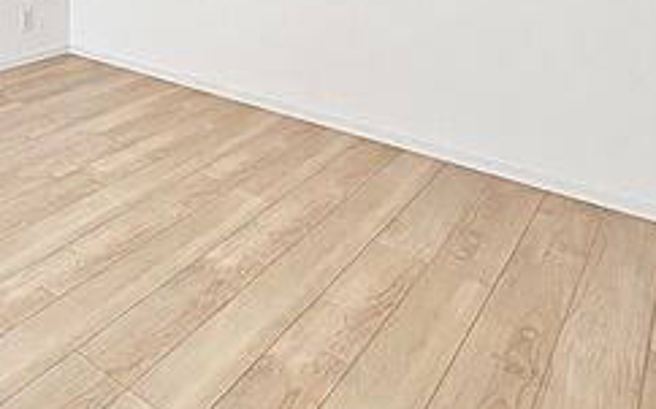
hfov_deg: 47.1
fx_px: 679
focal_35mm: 38
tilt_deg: +1.5
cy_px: -145
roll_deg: -0.8
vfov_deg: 27.2
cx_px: 81
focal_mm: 2.22
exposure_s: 1/81
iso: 250
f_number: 2.2
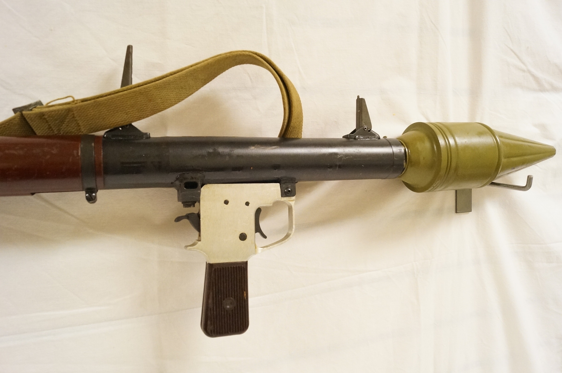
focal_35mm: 27
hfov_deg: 67.5
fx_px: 421
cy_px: 186
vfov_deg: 47.8
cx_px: 281
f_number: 5.6
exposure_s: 1/60
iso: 3200
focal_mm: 18
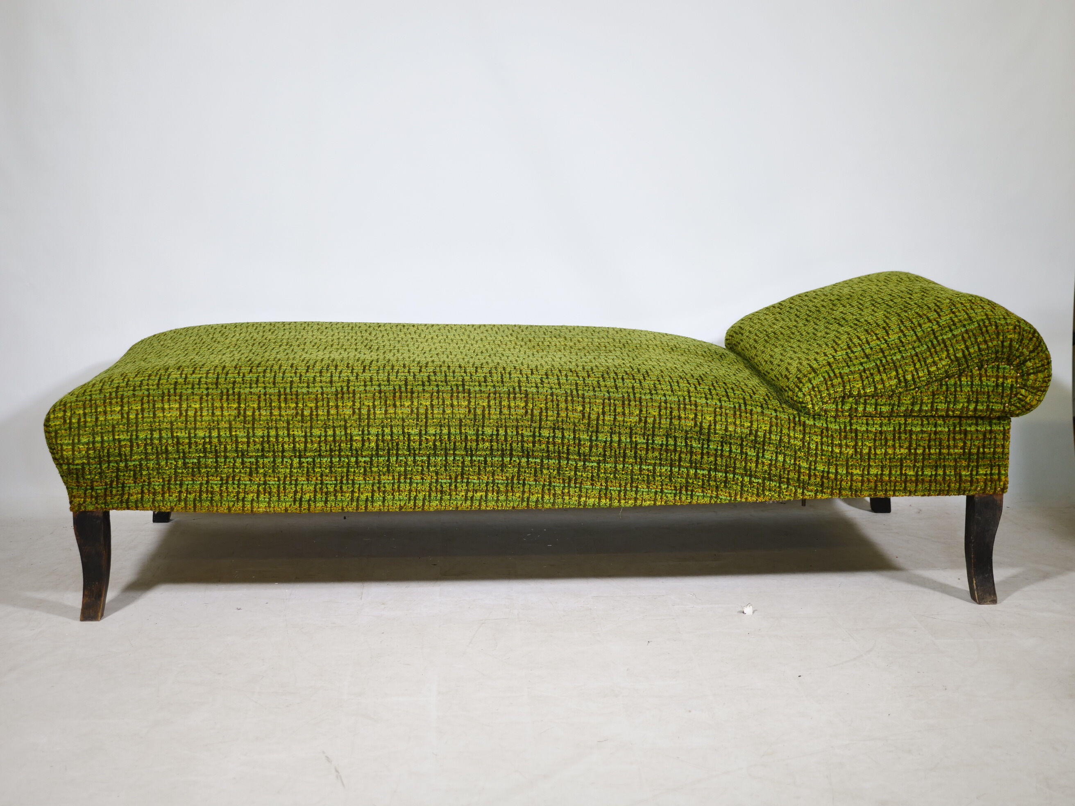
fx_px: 1553
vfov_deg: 29.1
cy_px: 403
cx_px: 538
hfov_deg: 38.2
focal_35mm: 50
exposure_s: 1/60
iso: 250
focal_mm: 25
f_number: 2.8
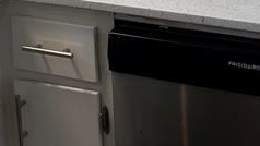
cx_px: 63
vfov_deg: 9.3
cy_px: -158
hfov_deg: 17.5
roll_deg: +3.1
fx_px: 841
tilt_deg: -8.1
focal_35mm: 122
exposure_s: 1/123
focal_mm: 5.7
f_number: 1.5
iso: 50
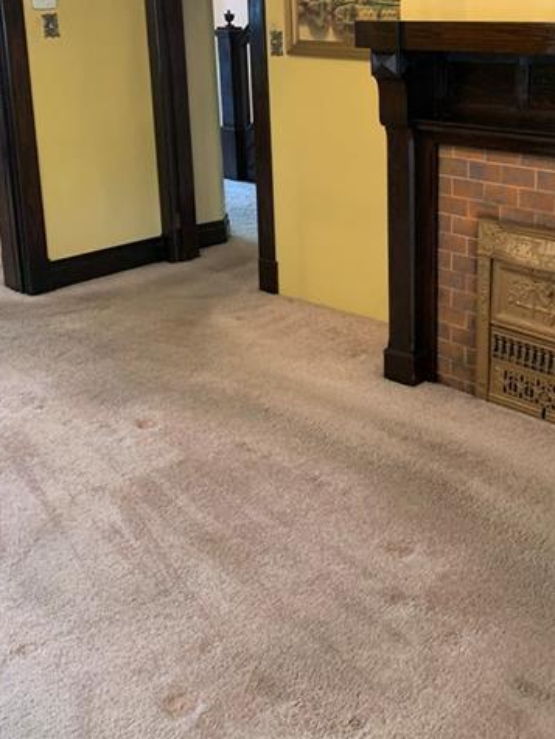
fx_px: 897
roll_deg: +0.0
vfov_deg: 44.1
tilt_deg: -14.7
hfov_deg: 33.8
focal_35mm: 42
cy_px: 246
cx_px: 407
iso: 250
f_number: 1.8
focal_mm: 4.25
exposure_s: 1/40
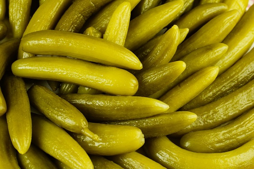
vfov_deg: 18.2
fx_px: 529
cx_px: 127
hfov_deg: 27.0
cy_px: 84
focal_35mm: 75
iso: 800
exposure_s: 1/90
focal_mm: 50
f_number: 9.5
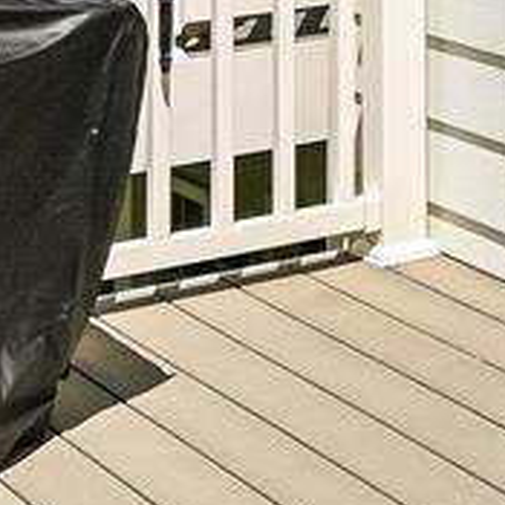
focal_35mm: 139
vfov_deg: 11.6
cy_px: -417
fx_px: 2294
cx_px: 892
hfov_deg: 11.7
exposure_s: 1/800
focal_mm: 14
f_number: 8
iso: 100
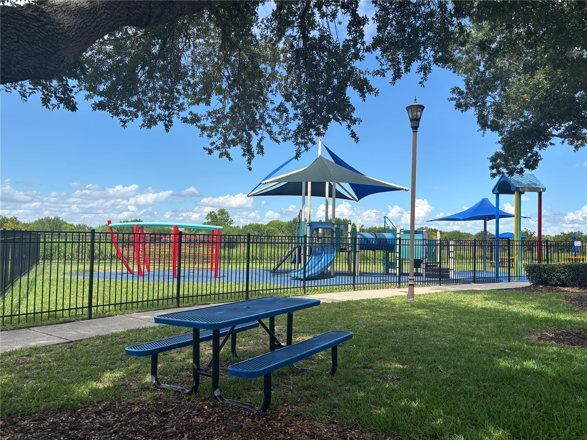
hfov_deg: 67.3
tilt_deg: +2.9
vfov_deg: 53.1
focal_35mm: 26
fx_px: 441
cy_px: 220
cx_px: 294
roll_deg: -1.1
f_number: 1.6
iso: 50
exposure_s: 1/2778
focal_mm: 5.96
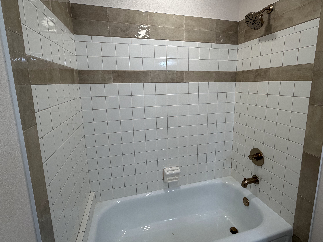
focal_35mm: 18
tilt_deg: -9.7
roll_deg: +0.3
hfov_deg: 87.6
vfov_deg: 71.4
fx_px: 168
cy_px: 110
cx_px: 172
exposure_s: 1/120
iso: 100
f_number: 2.2
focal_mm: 2.22
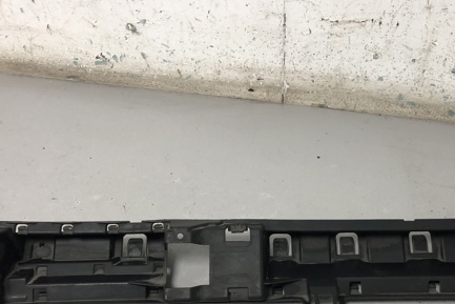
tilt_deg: -46.8
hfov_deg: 45.0
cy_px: 240
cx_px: 290
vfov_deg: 30.5
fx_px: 544
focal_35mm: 43
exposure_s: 1/33
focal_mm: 4
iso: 40
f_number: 1.8
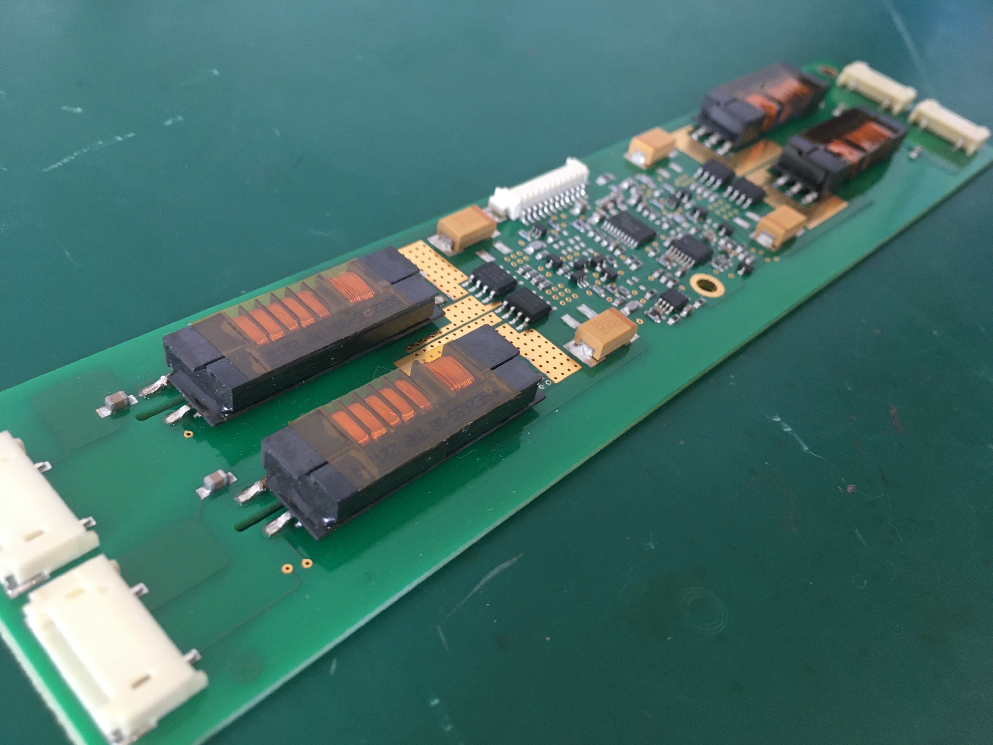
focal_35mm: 29
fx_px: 832
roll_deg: -17.8
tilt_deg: -41.5
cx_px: 496
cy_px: 372
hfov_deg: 61.7
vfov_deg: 48.2
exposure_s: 1/33
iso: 125
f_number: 2.2
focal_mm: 4.15
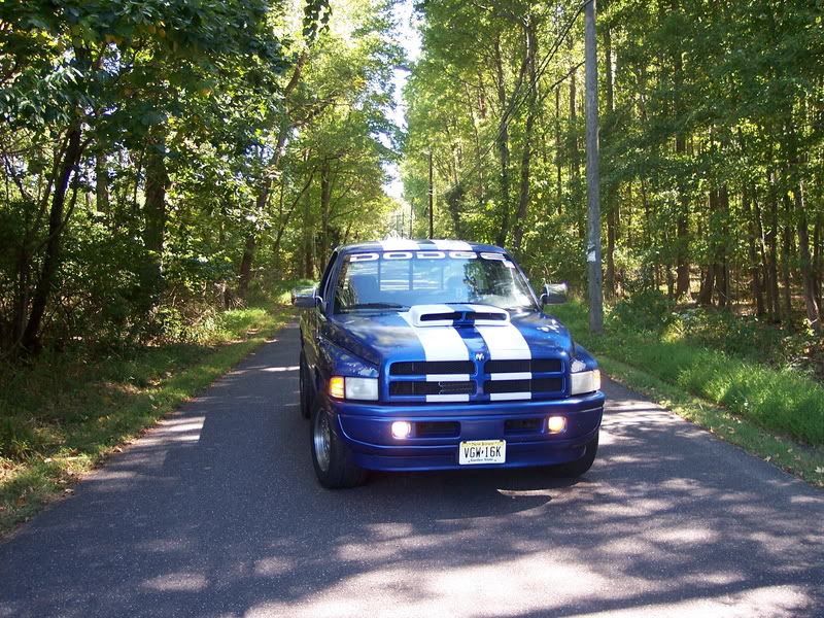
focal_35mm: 39
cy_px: 309
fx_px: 928
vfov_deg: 36.8
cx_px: 412
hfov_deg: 47.9
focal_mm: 8
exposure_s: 1/90
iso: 100
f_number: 2.8
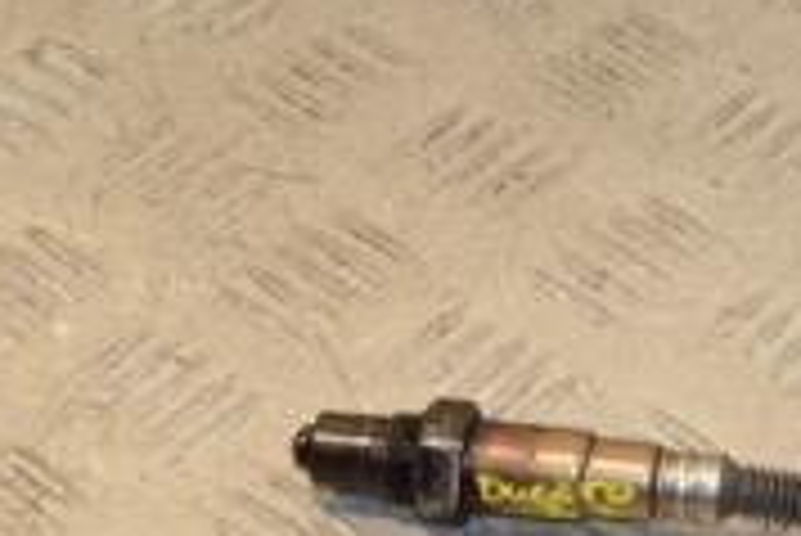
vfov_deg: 8.0
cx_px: 950
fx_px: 3830
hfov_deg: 11.7
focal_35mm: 172
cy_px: 86
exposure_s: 1/200
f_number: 9
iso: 800
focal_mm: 34
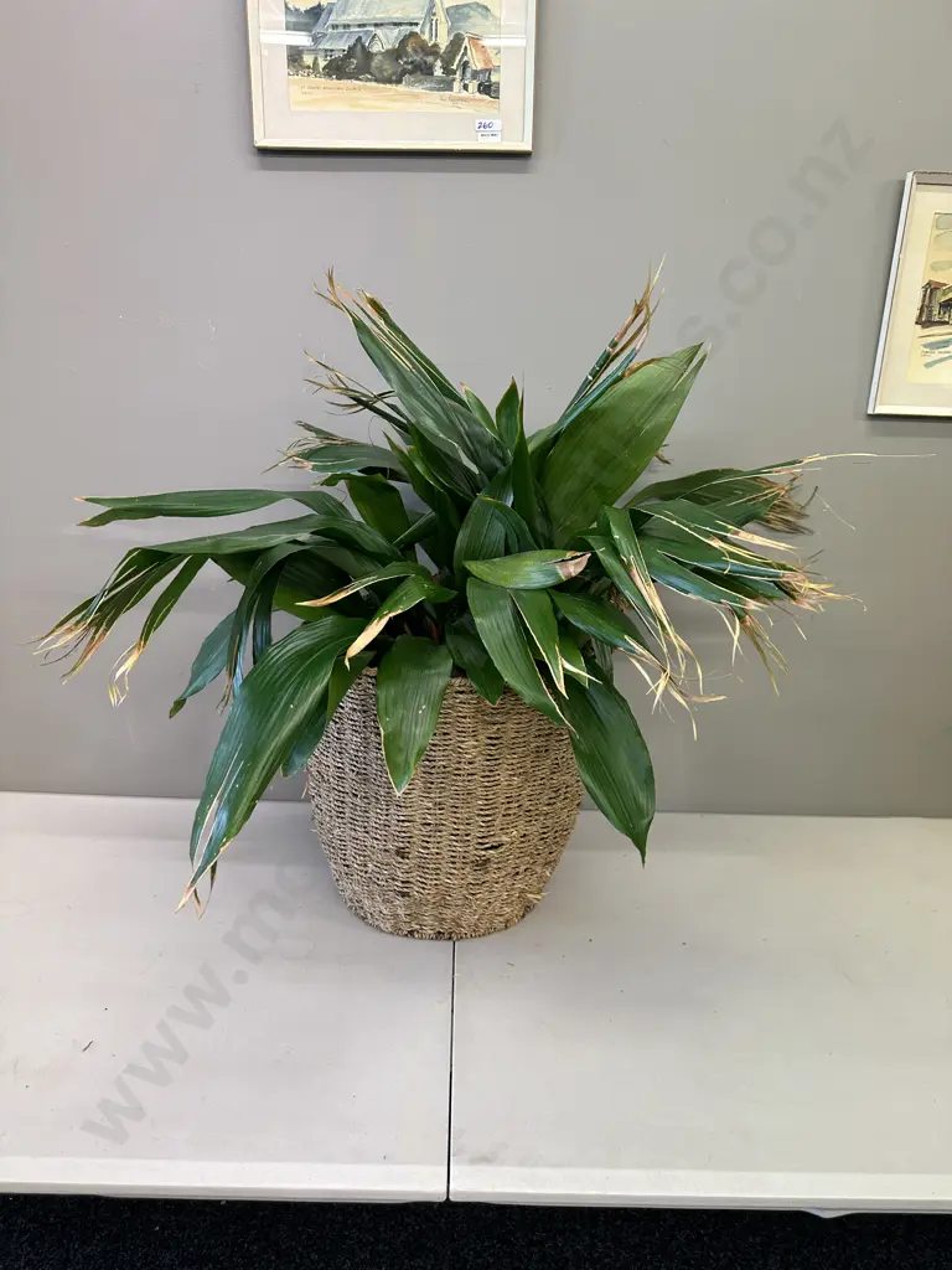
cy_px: 635
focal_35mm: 24
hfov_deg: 56.8
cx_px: 476
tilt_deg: -16.7
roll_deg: -2.0
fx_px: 880
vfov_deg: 71.6
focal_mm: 6.86
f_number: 1.78
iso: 160
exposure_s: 1/100
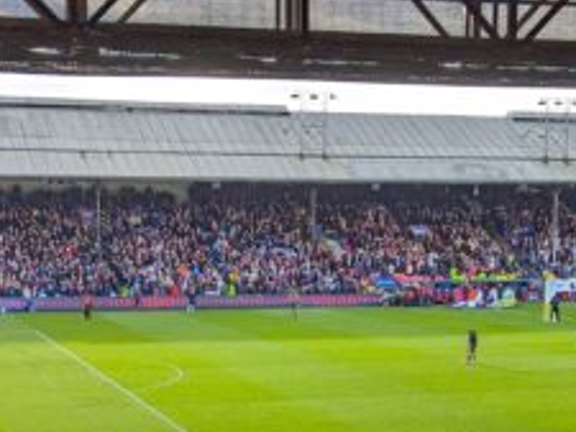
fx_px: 1365
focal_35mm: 82
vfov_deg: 17.4
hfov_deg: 23.8
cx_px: 364
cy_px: 473
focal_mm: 6.81
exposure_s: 1/686
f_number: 1.85
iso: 50
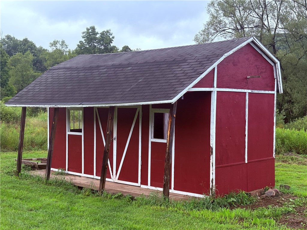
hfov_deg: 36.8
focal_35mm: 52
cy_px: 115
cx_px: 154
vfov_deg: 28.0
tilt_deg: -1.8
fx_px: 461
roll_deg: +1.1
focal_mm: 5.96
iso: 50
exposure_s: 1/322
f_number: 1.6
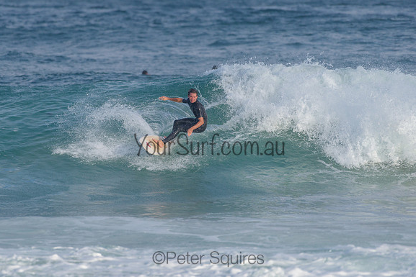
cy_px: 108
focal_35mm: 616
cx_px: 162
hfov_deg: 3.3
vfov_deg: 2.2
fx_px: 7120
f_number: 5.6
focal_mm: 500
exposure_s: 1/2000
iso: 250
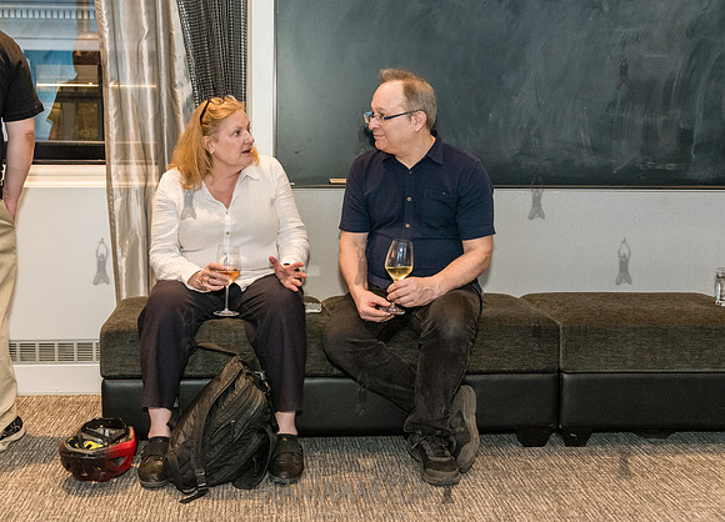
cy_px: 241
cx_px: 311
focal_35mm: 44
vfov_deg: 32.3
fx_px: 900
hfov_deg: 43.7
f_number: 4.5
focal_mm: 38
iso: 6400
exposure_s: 1/250
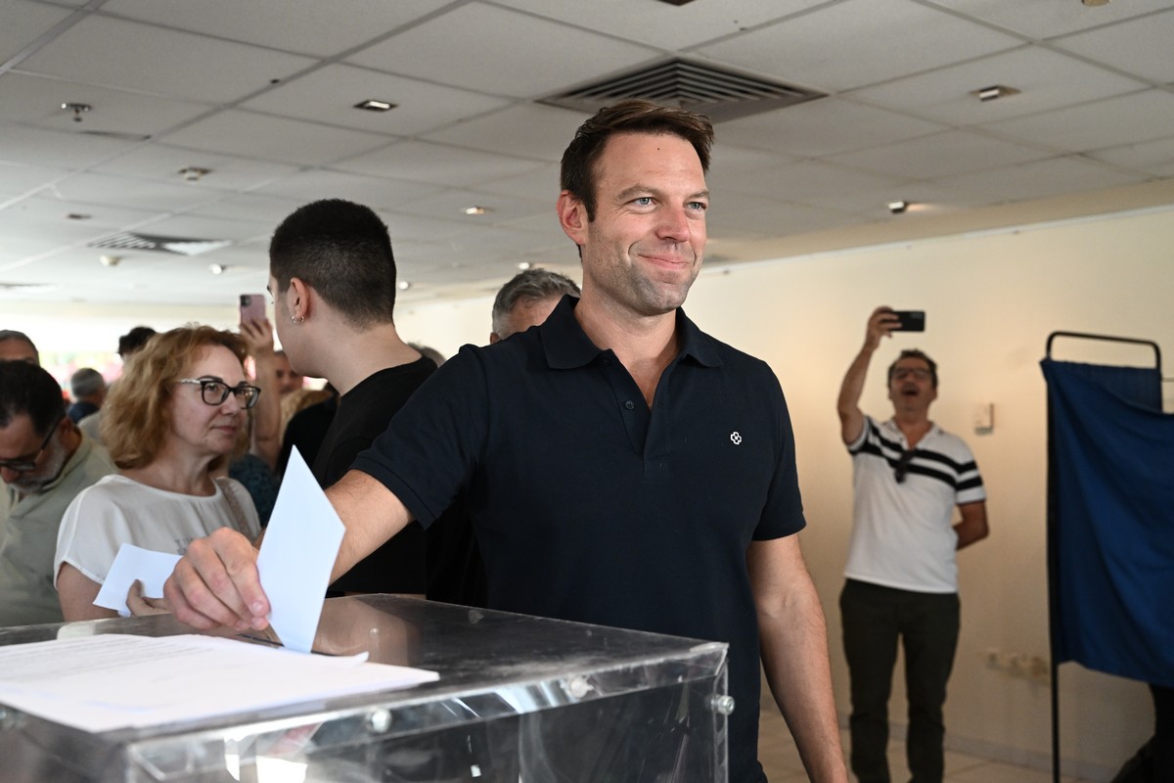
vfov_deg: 33.4
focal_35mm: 40
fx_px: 1304
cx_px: 587
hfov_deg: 48.5
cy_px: 392
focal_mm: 40
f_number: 4.5
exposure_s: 1/320
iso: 3200
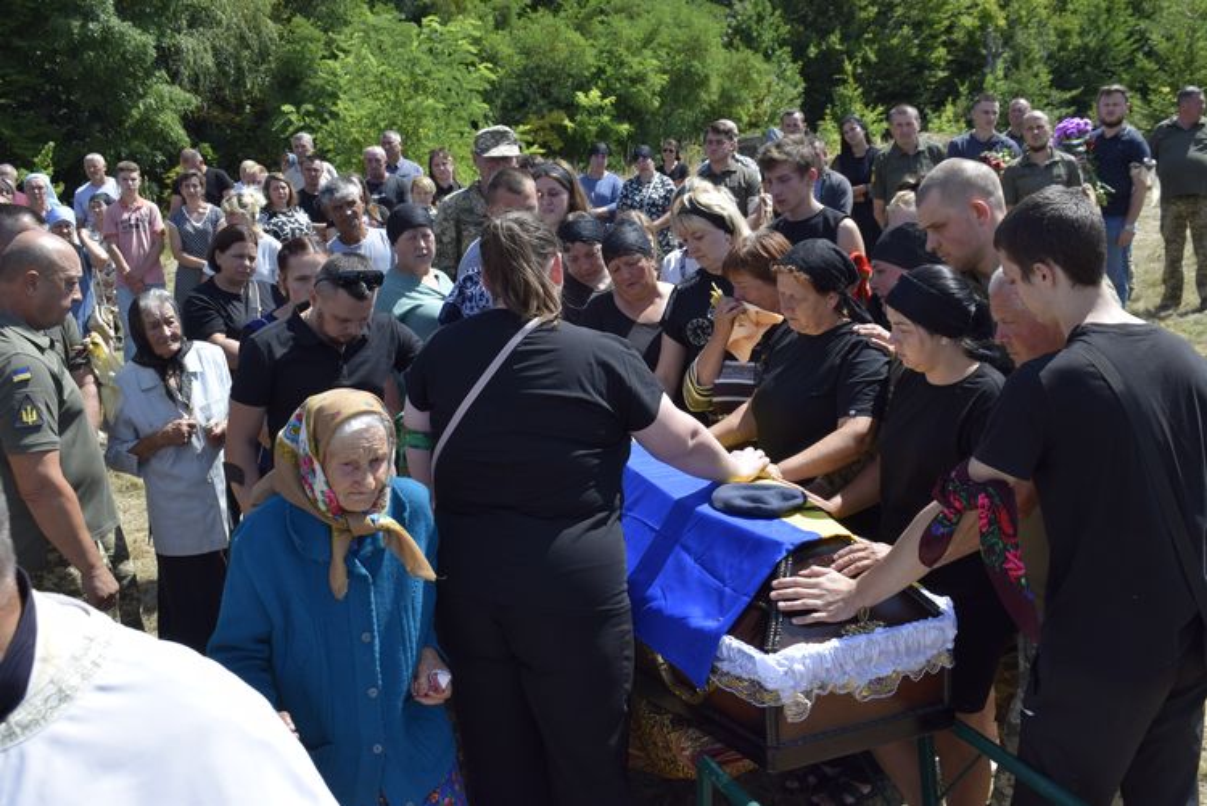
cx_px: 604
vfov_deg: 33.1
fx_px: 1359
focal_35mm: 40
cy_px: 403
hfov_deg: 47.9
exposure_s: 1/320
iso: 200
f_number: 9
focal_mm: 27
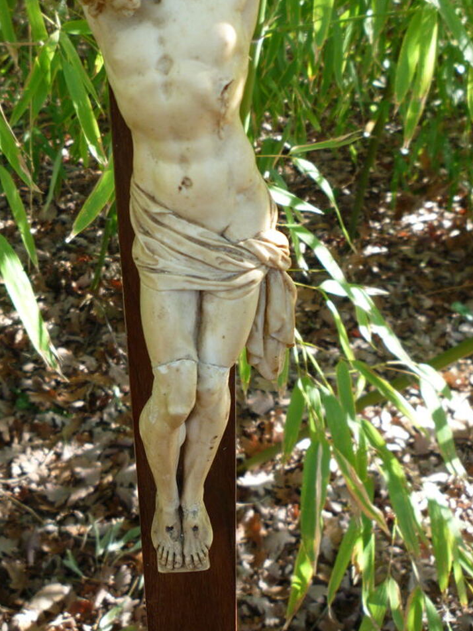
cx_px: 150
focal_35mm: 42
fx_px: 765
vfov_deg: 44.2
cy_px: 218
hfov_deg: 34.0
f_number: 3.3
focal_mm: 5.2
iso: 100
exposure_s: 1/40
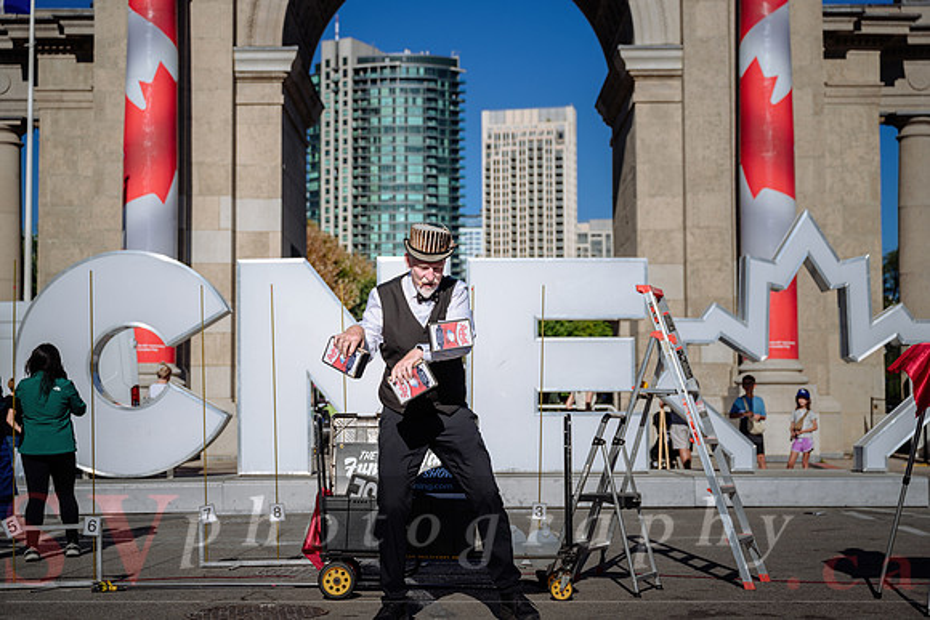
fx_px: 1447
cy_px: 310
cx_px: 465
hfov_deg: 35.6
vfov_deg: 24.2
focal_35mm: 56
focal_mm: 55
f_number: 4
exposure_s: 1/500
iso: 64
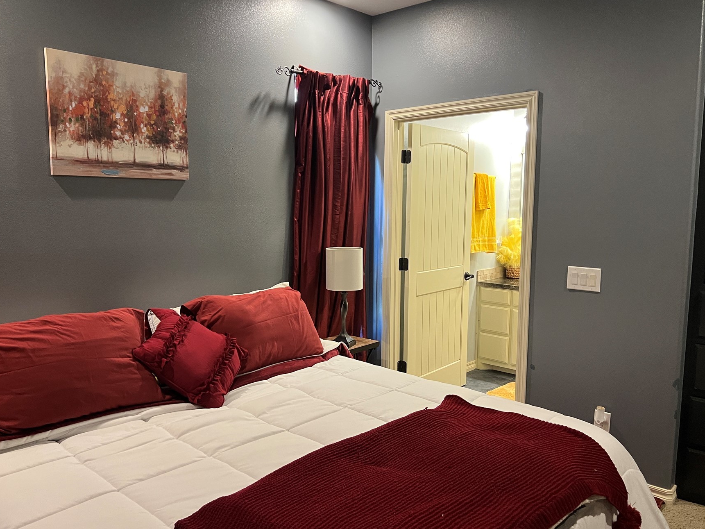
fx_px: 591
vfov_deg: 48.2
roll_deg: -0.9
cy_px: 273
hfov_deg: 61.6
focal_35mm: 29
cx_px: 322
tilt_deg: -4.2
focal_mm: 5.7
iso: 250
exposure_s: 1/60
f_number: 1.5
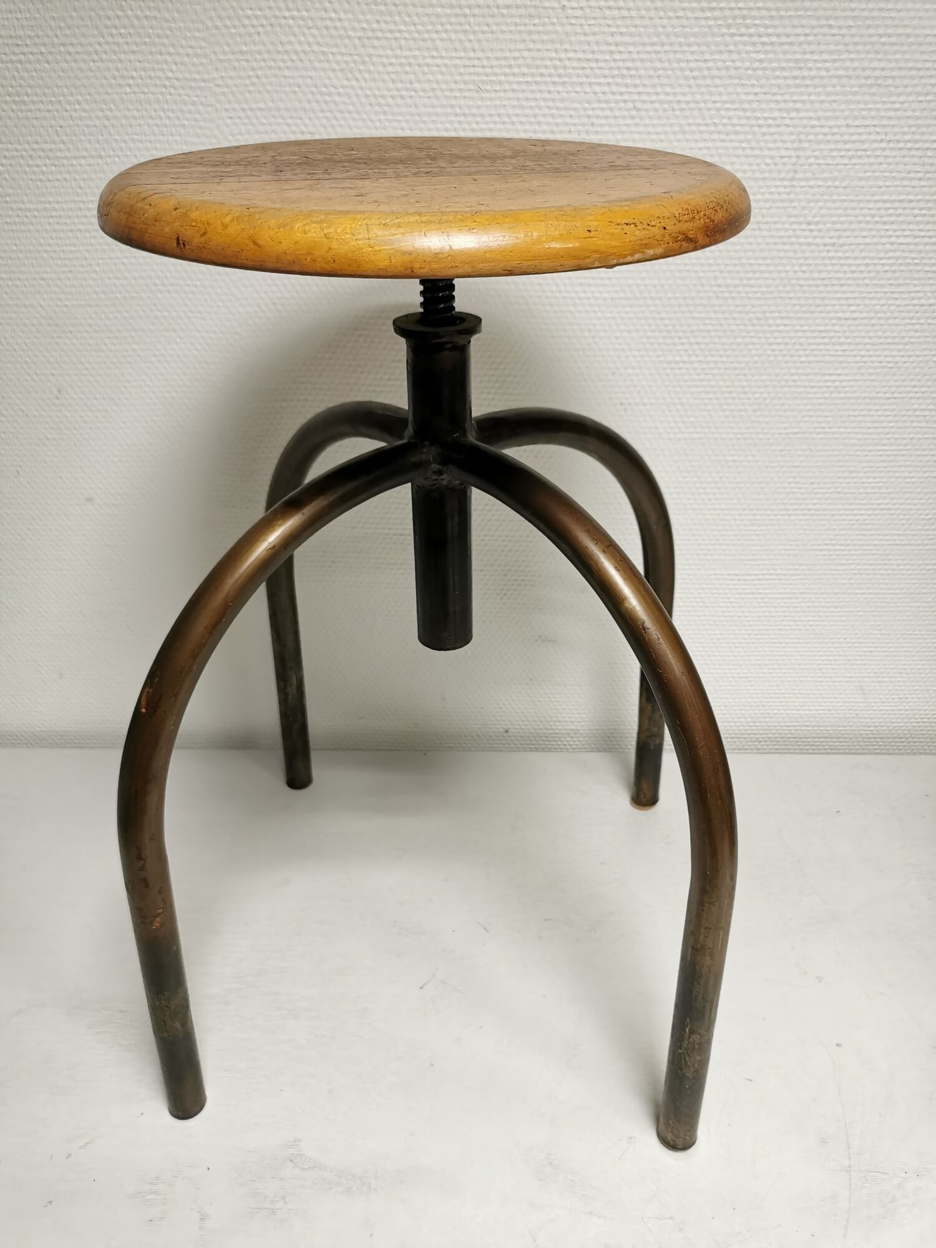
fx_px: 973
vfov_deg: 65.3
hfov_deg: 51.4
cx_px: 468
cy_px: 624
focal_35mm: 27
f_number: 1.8
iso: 320
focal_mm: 5.58
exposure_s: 1/100
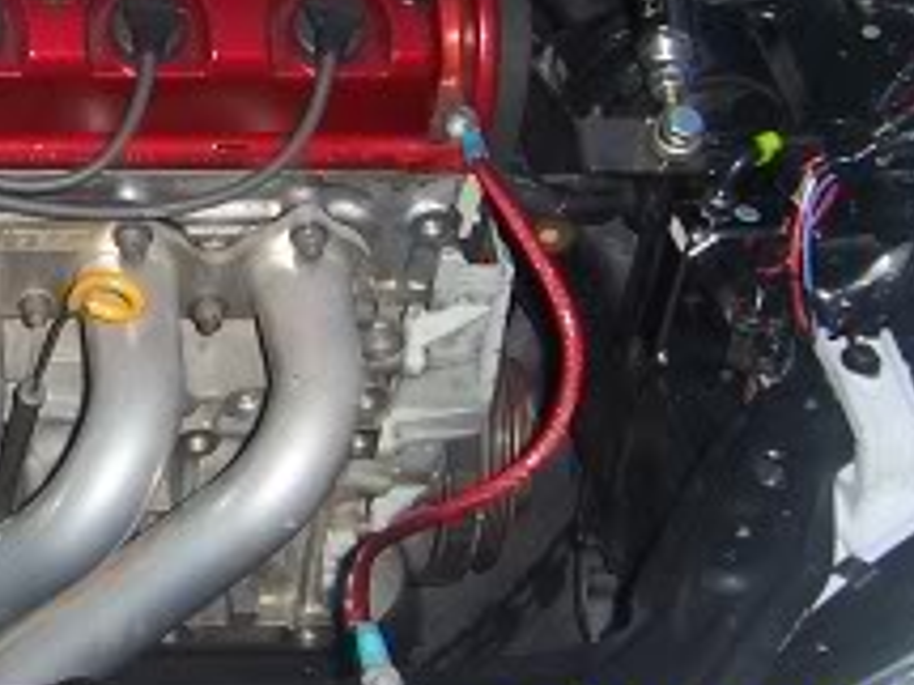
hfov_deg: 17.4
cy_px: -4
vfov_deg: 13.6
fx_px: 2824
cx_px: -217
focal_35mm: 107
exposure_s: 1/60
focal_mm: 6
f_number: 3
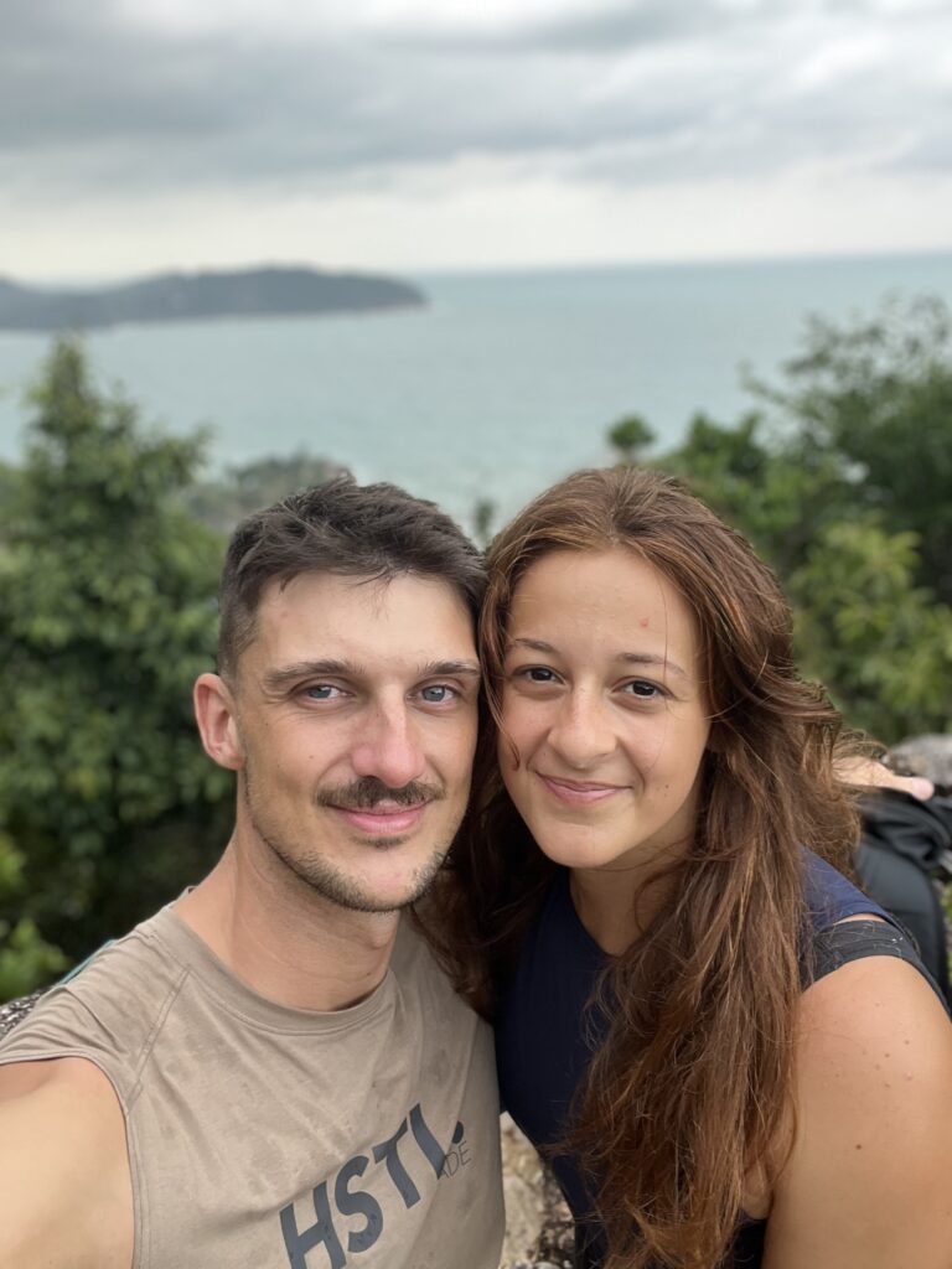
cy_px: 634
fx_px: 1100
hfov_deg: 46.8
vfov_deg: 60.0
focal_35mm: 30
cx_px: 476
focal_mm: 2.71
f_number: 2.2
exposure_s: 1/139
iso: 40
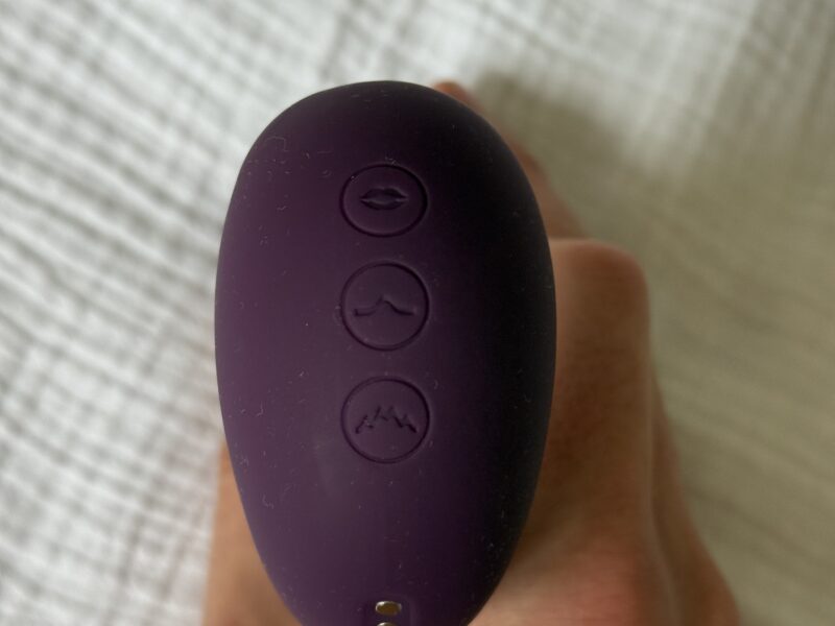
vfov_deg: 30.3
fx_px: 1158
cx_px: 418
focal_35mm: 48
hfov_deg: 39.7
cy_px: 313
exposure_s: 1/104
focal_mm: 6.76
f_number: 1.78
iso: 125
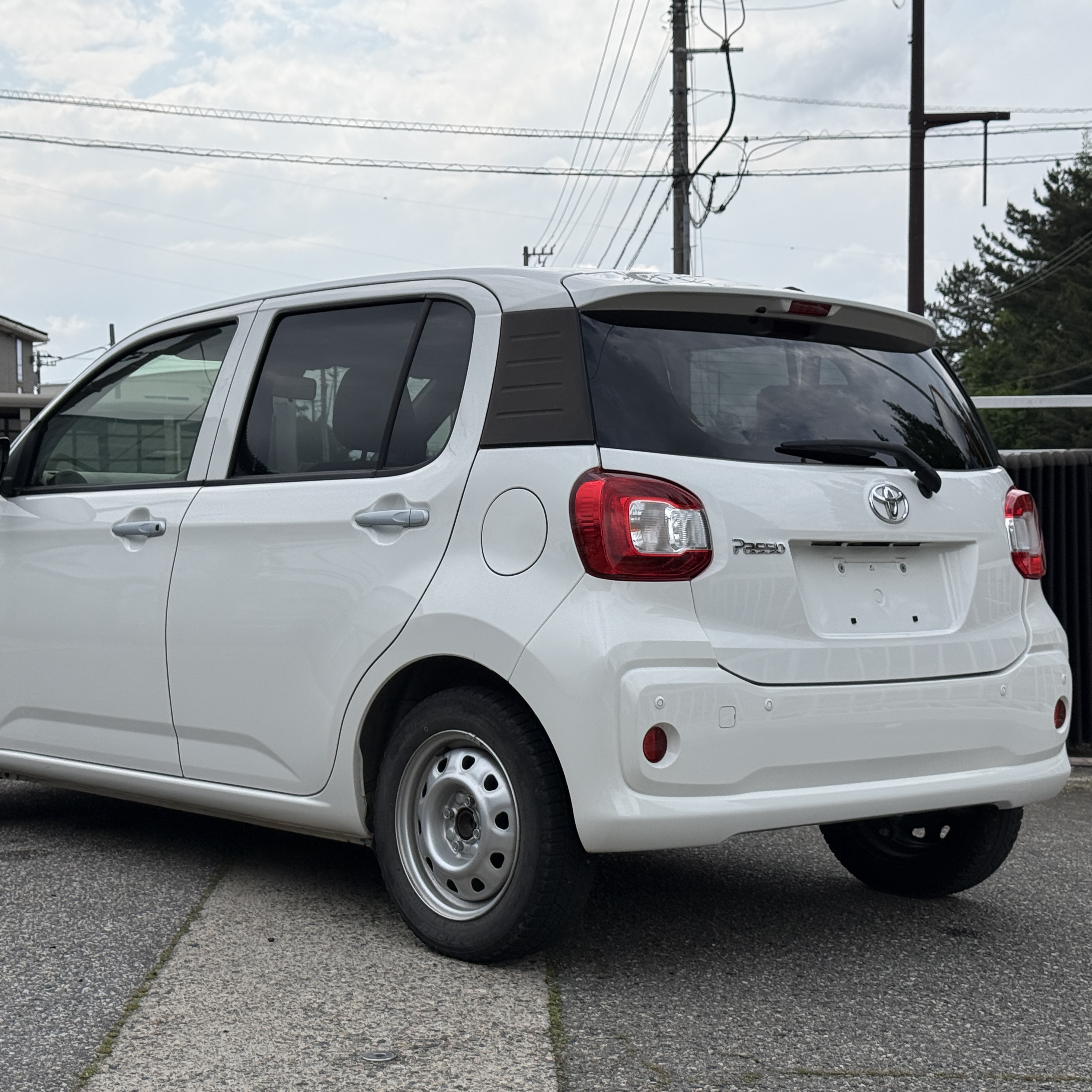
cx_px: 452
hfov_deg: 30.0
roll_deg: +0.1
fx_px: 2034
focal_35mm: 57
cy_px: 546
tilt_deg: -1.4
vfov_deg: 30.0
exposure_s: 1/7874
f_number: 1.78
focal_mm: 6.76
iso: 64
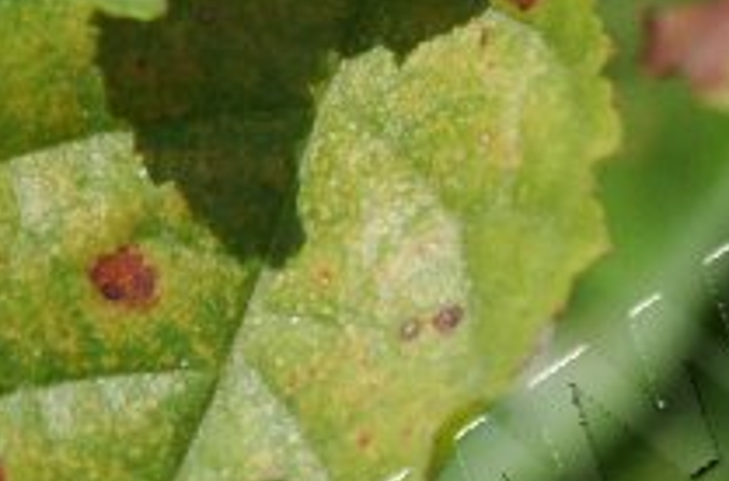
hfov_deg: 3.4
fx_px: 12192
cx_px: 1081
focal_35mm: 604
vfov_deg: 2.3
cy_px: 221
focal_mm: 105
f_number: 16
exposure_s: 1/125
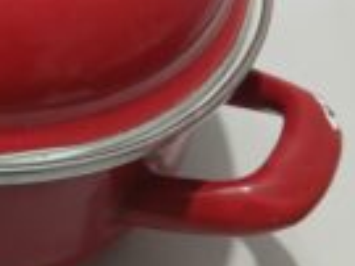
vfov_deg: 18.9
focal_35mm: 77
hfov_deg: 22.5
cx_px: -113
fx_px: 789
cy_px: 55
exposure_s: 1/25
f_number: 1.8
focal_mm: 3.98
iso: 250
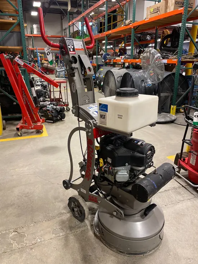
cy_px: 132
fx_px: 198
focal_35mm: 26
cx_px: 99
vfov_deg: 67.3
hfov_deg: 53.1
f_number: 1.8
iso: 250
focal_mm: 4.25
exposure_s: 1/60
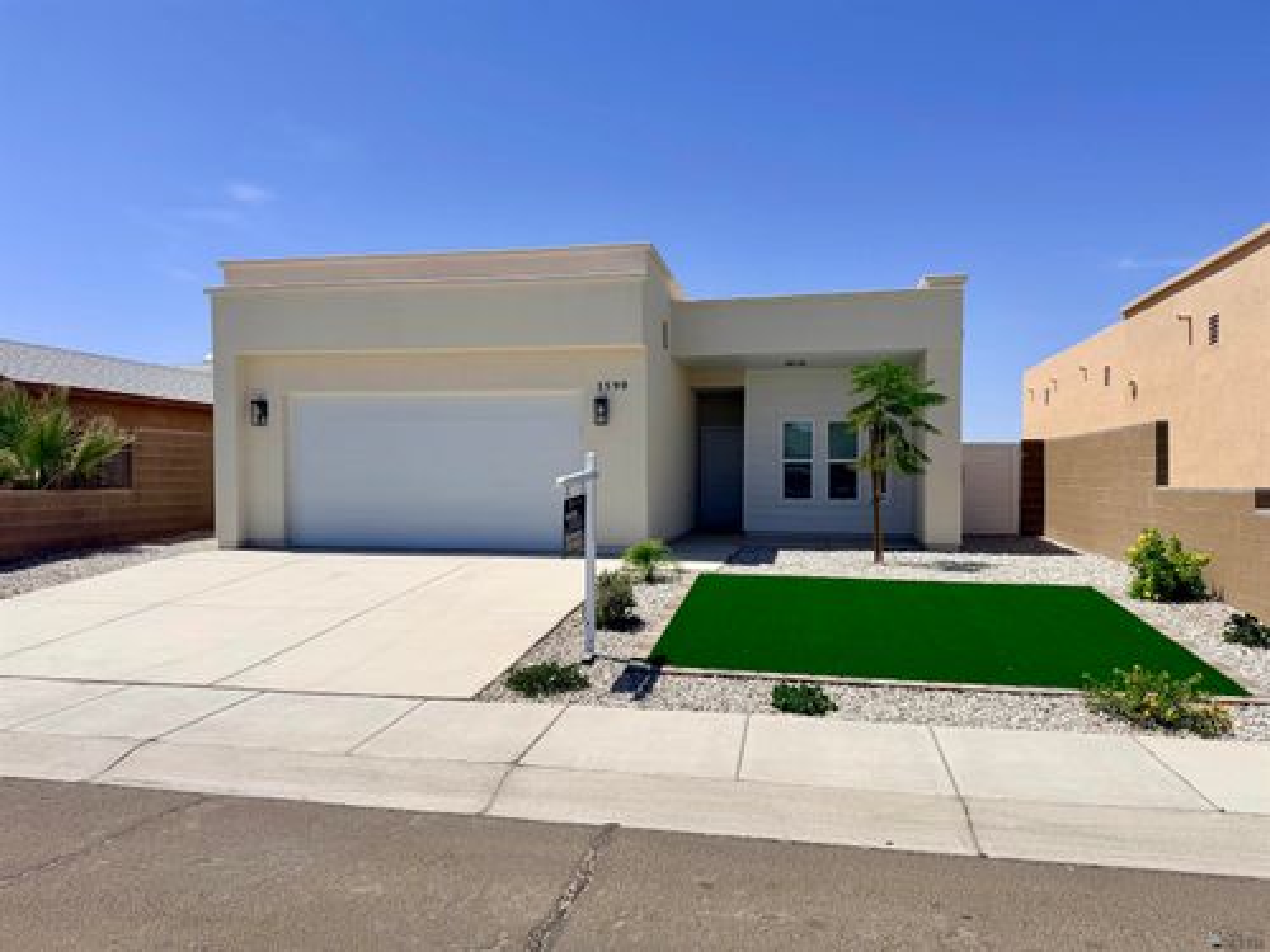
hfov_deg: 71.6
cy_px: 476
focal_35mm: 24
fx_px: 881
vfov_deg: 56.8
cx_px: 635
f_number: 1.78
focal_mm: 6.76
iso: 80
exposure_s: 1/10309
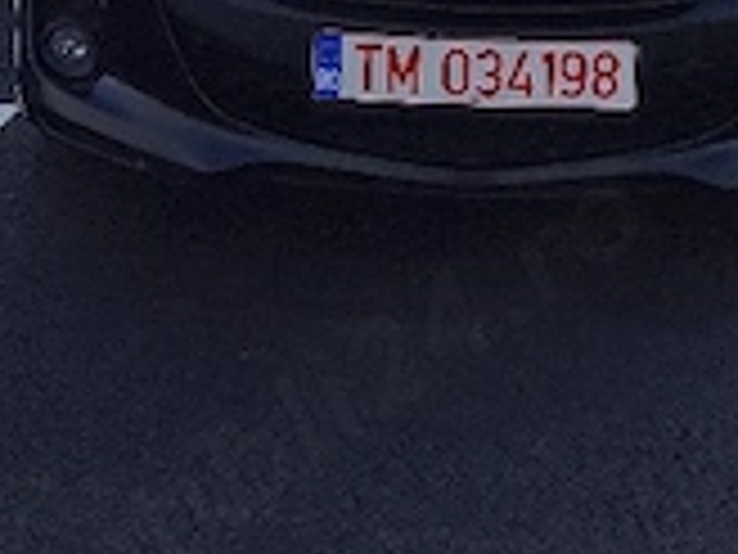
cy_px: -284
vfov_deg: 16.1
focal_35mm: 84
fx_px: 1791
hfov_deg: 23.1
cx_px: 531
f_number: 1.65
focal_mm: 6.19
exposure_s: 1/769
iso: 50
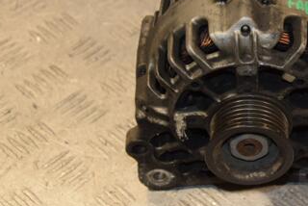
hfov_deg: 17.1
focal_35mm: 118
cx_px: 281
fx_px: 1010
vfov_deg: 11.6
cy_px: 54
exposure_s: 1/160
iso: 800
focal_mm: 42
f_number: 4.8
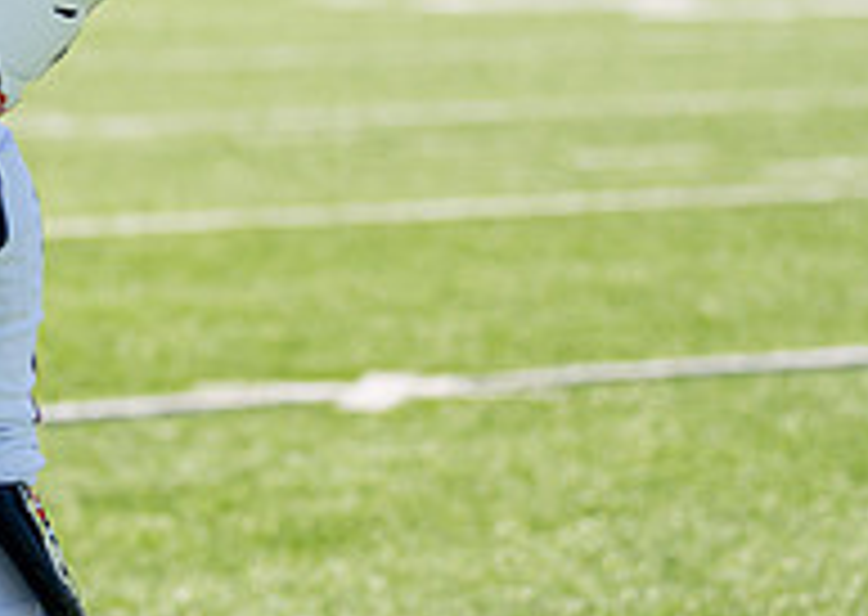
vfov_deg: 5.3
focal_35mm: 271
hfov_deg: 7.3
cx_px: -382
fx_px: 6667
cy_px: 58
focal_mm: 70
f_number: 2.8
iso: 200
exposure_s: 1/3200
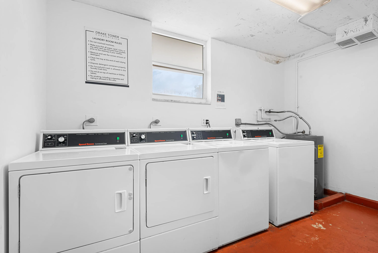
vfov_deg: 70.5
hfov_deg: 93.3
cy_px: 126
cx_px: 189
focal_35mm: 17
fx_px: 179
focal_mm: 17
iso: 125
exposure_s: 1/1.67
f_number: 9
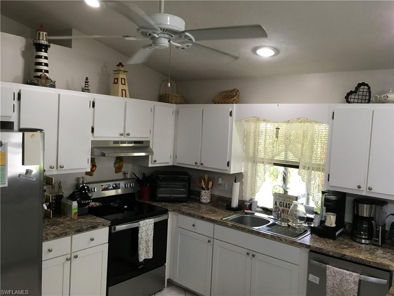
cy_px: 148
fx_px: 330
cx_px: 197
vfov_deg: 48.2
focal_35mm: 29
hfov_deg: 61.7
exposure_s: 1/30
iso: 40
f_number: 2.2
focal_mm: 4.15
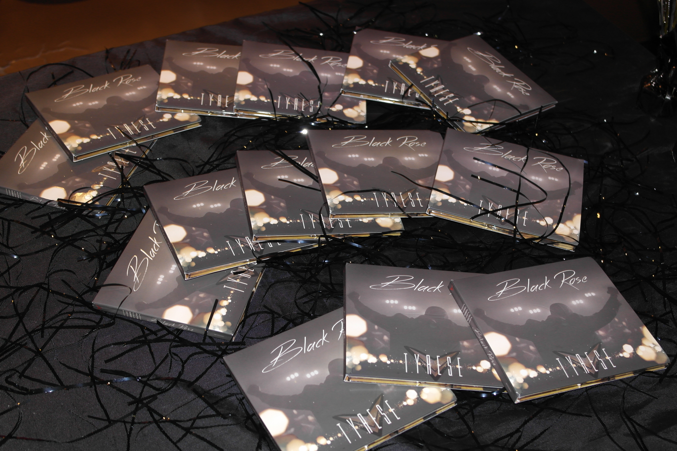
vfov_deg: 29.2
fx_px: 865
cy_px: 226
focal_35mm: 46
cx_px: 338
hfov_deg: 42.7
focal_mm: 30
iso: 400
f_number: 4.5
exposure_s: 1/50
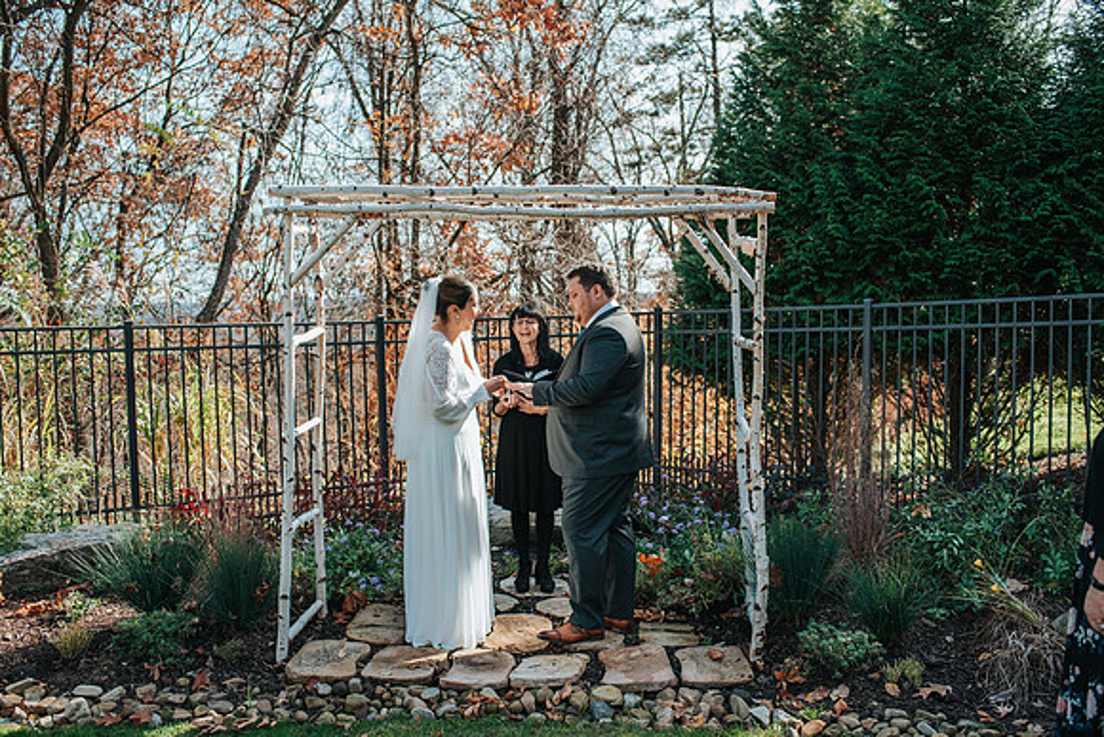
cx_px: 552
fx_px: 1074
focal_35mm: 35
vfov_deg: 37.9
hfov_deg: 54.4
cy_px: 368
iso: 400
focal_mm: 35
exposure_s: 1/1250
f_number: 3.5
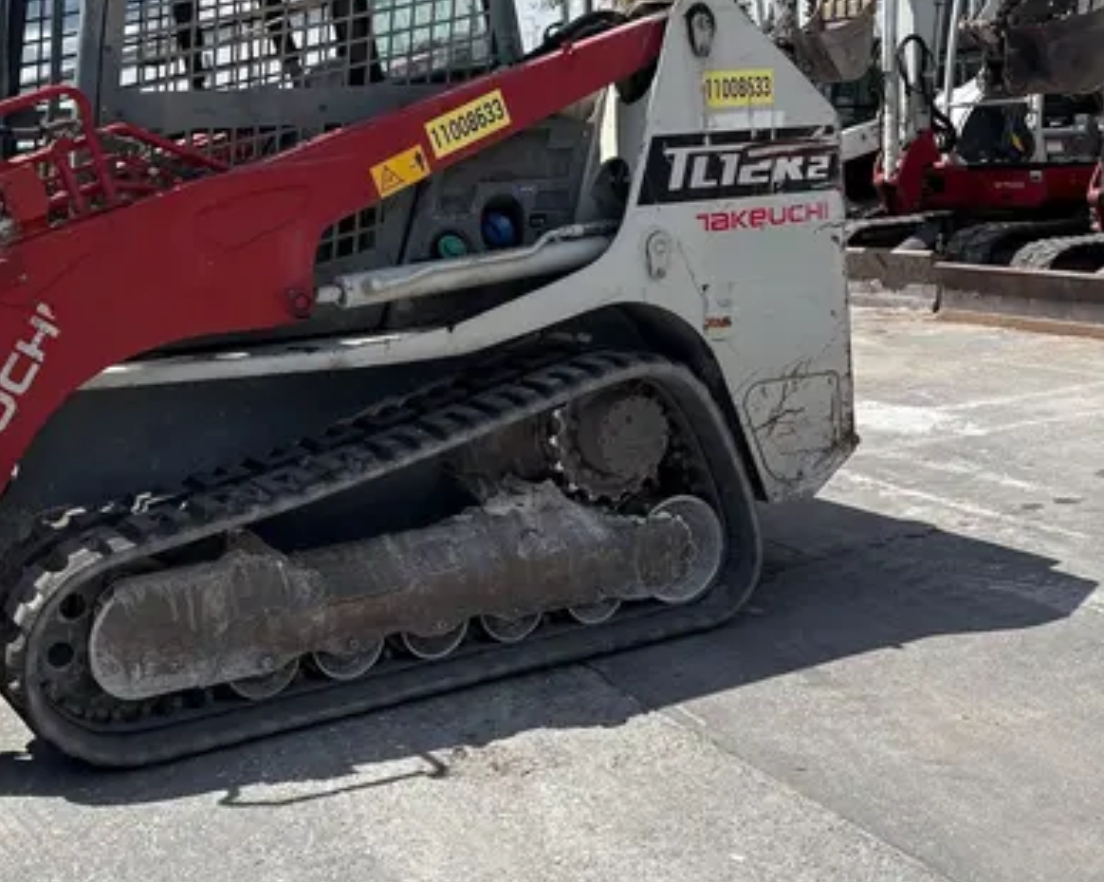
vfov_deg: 31.3
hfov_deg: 38.5
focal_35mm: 48
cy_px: 340
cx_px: 396
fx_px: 1568
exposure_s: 1/4950
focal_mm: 5.96
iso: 50
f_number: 1.6
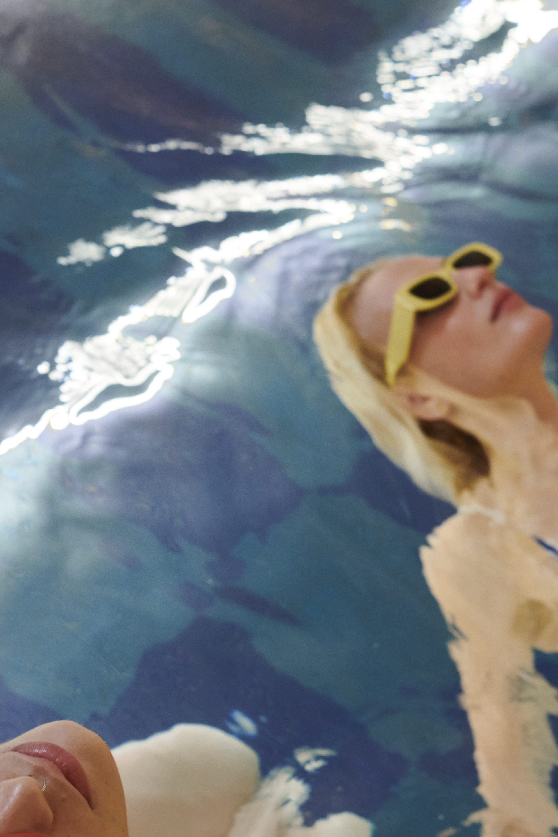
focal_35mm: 77
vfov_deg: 26.2
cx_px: 135
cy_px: 548
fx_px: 1790
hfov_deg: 17.6
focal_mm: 35
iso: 1000
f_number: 5.6
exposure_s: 1/60
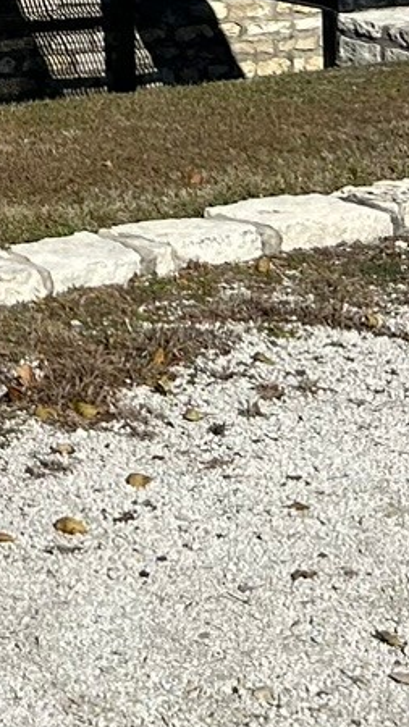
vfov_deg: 15.3
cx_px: -407
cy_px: -388
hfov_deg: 8.9
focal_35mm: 129
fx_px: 2488
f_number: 1.5
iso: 50
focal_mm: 5.7
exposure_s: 1/6993
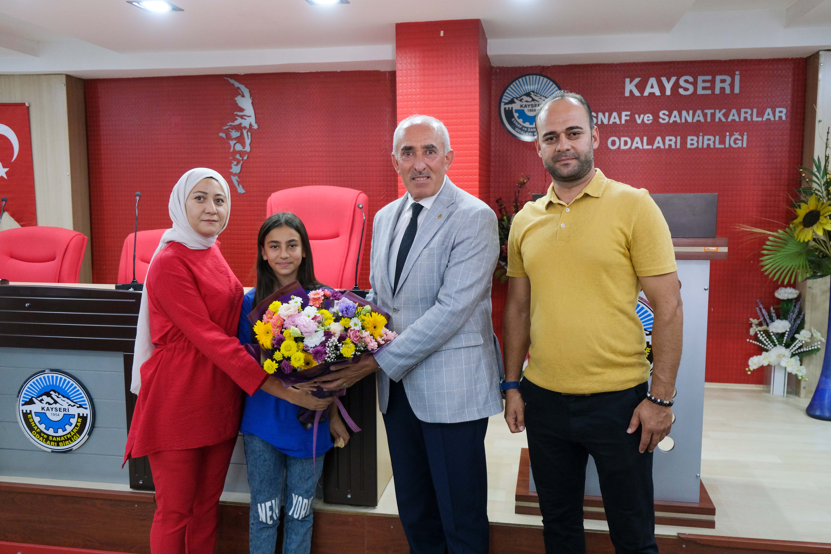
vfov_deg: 45.0
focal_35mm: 29
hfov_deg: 63.7
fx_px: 669
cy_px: 277
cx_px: 416
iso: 1600
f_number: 2.8
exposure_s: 1/100
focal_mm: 19.6
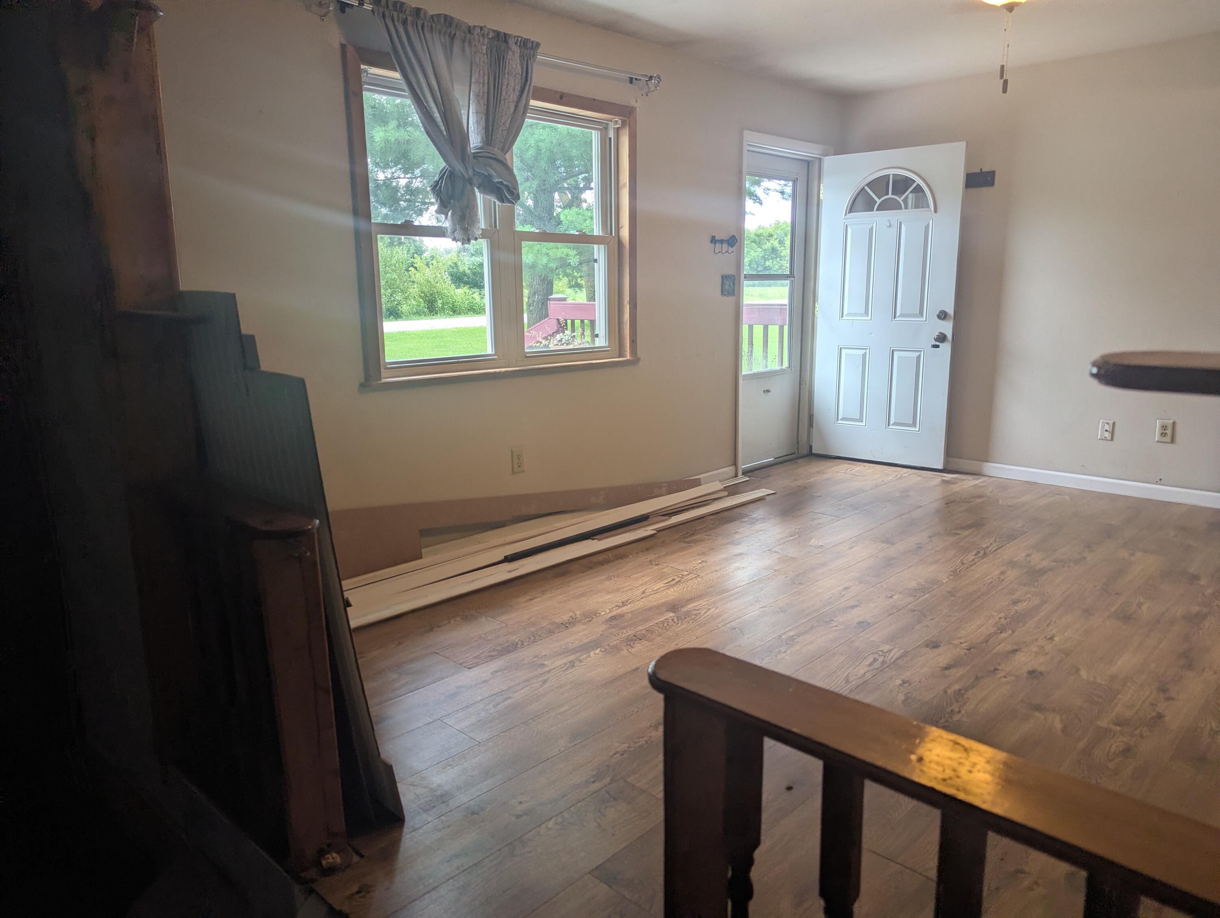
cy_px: 459
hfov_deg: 71.5
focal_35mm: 24
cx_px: 610
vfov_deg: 56.9
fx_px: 847
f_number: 1.85
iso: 60
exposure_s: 1/44.3
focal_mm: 6.81
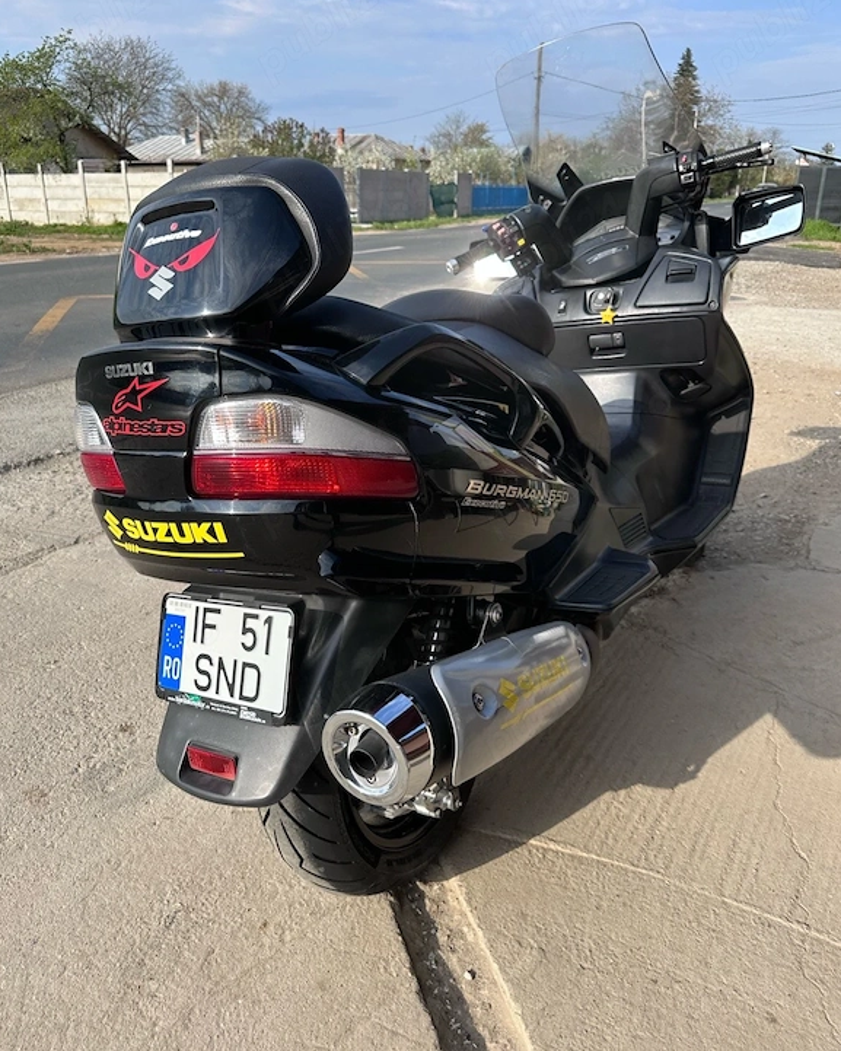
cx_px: 410
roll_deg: -0.7
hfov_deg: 54.9
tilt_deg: -20.1
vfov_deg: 66.0
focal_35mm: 26
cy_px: 496
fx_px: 809
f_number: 1.78
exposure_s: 1/2469
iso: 80
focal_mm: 6.86
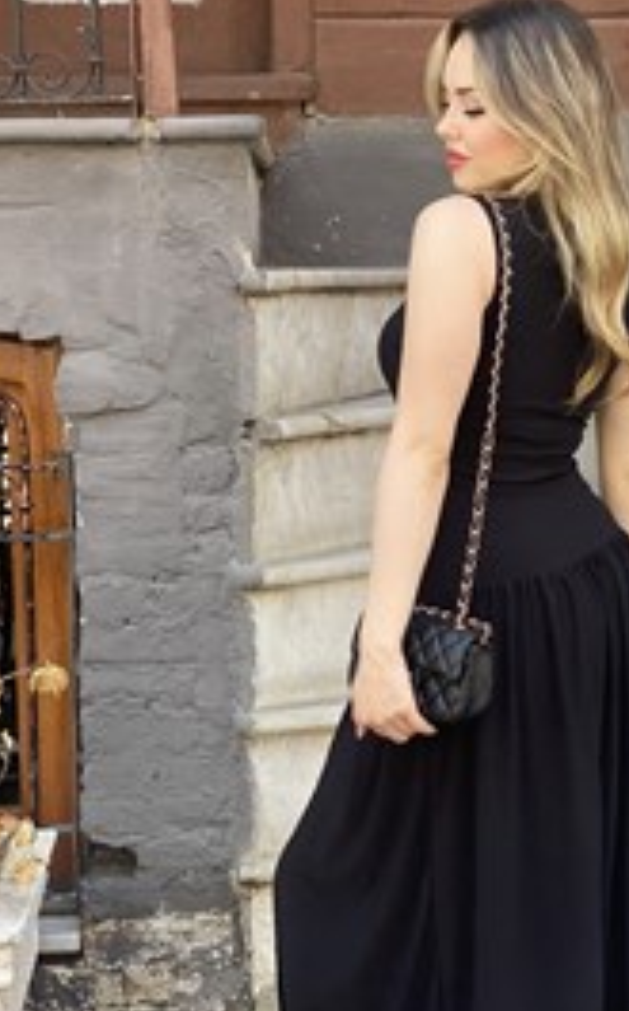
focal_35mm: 86
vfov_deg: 24.0
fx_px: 2365
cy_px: 658
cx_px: 454
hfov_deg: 15.1
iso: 32
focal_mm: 6
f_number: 2
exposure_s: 1/122
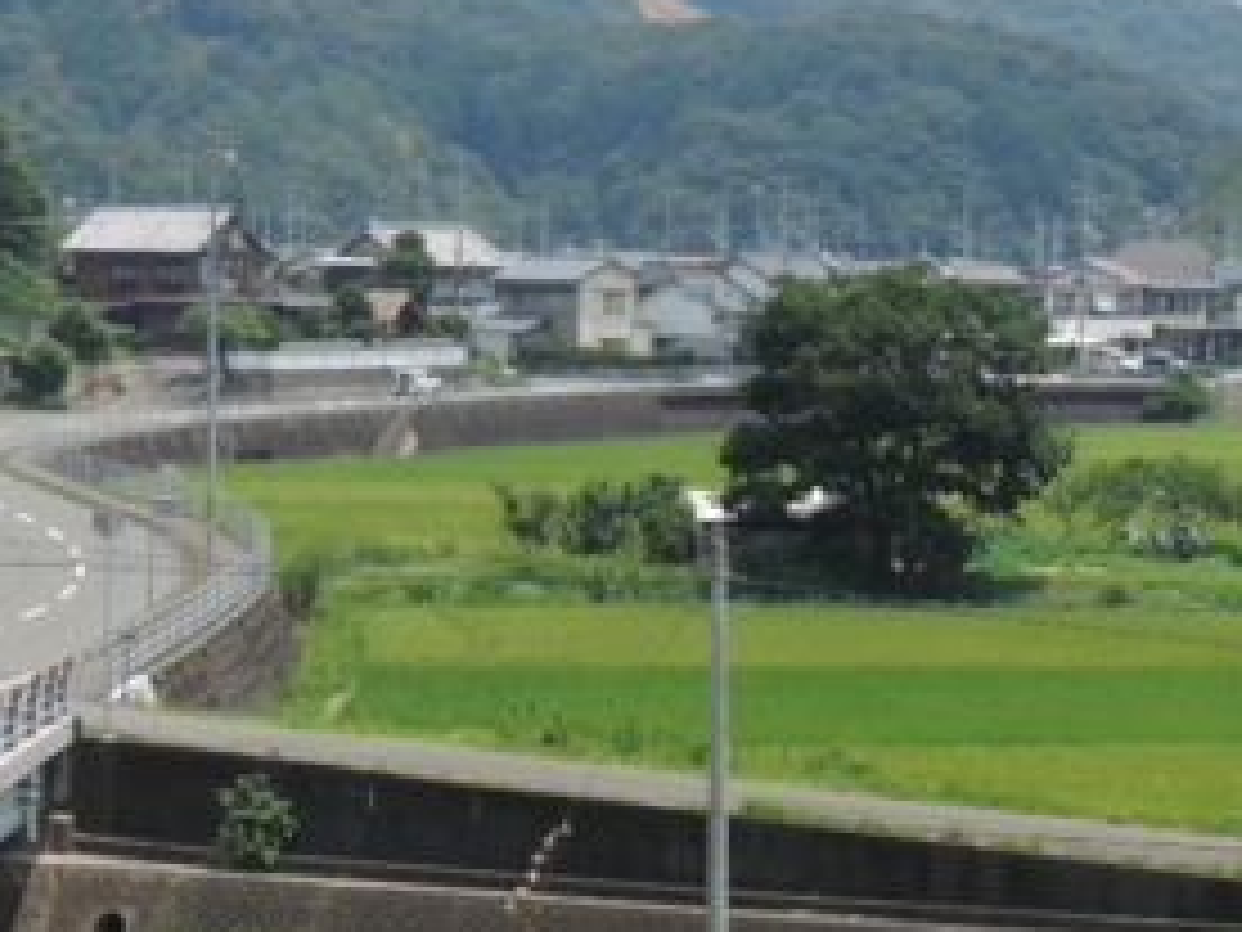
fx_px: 5203
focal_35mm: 145
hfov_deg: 13.6
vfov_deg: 10.1
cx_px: 567
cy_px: -5
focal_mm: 8.9
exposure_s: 1/640
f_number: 3.6
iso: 80
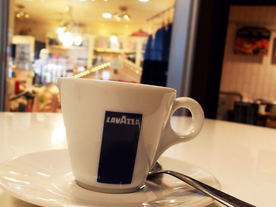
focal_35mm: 41
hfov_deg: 45.8
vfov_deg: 35.0
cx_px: 136
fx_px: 327
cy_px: 127
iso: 125
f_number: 3.4
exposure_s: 1/25
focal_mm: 5.3
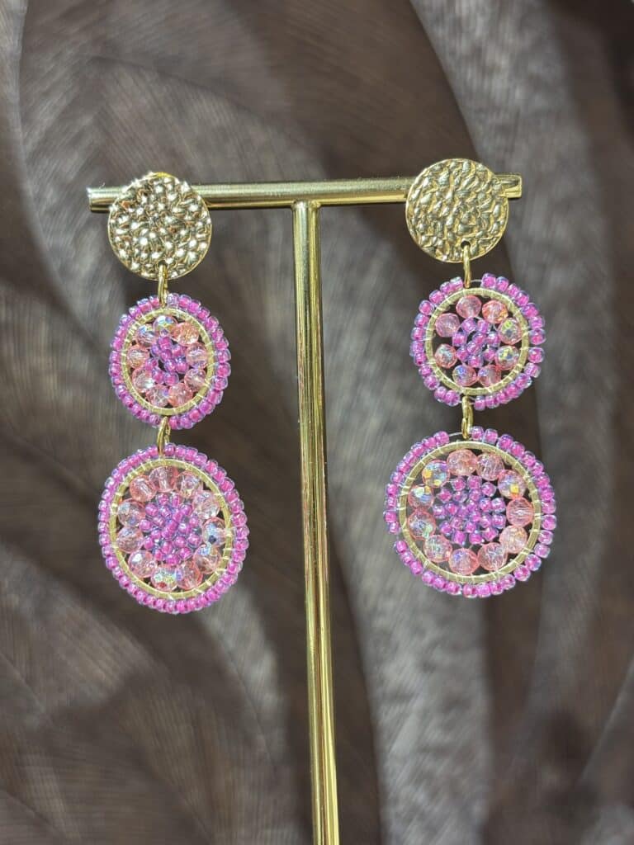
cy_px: 422
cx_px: 317
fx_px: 1270
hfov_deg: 28.0
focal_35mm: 52
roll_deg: +1.0
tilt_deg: -1.2
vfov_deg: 36.8
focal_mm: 5.96
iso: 50
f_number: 1.6
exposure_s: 1/50
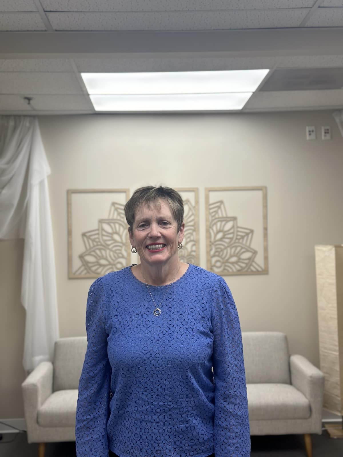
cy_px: 228
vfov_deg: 39.7
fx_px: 634
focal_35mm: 48
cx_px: 172
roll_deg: +0.5
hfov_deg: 30.3
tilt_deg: +1.8
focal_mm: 6.86
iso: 80
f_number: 1.78
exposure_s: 1/180
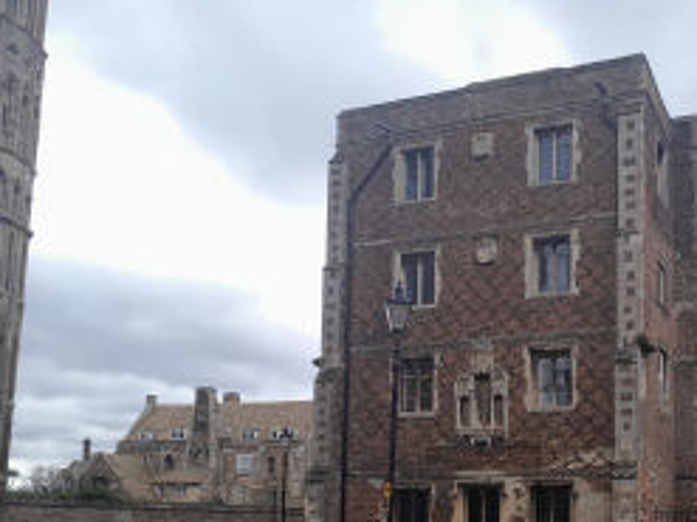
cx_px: 491
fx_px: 865
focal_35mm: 43
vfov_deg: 32.7
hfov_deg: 43.0
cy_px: 415
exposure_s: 1/292
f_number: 1.8
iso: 40
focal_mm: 3.98
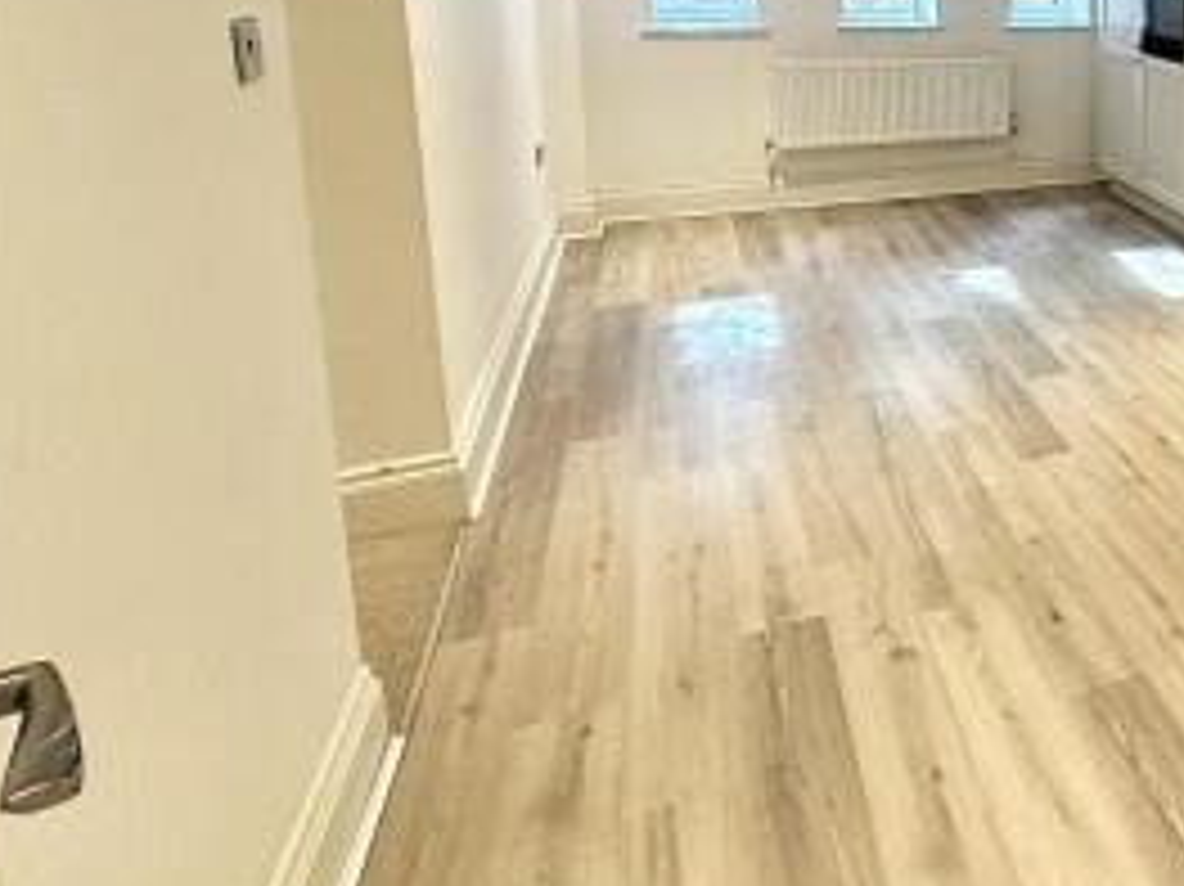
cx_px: 1249
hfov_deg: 46.2
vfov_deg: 42.4
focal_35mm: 31
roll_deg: -1.5
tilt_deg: -9.3
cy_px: 124
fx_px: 1060
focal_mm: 2.22
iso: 320
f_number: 2.2
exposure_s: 1/100
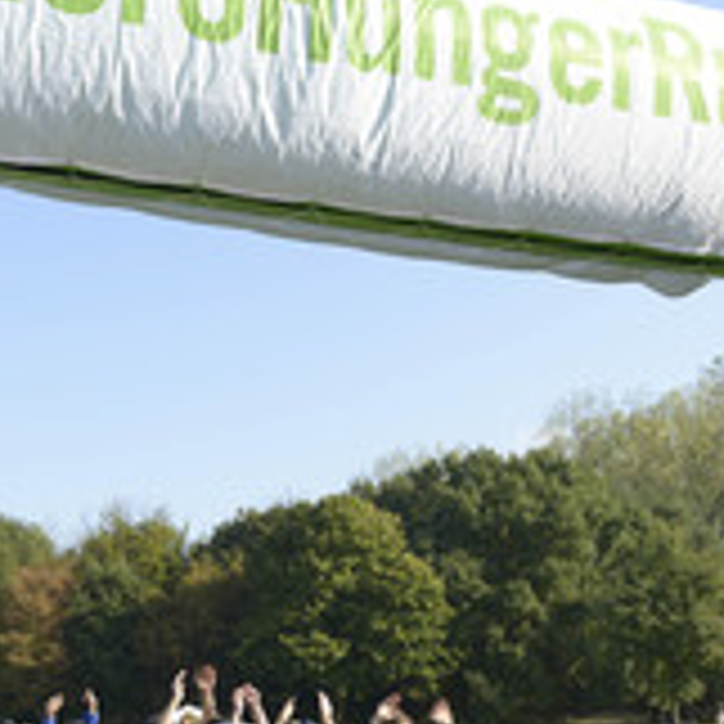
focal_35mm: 57
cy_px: 540
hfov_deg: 30.0
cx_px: 322
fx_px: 1349
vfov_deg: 29.6
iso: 100
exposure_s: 1/320
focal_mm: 24
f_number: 5
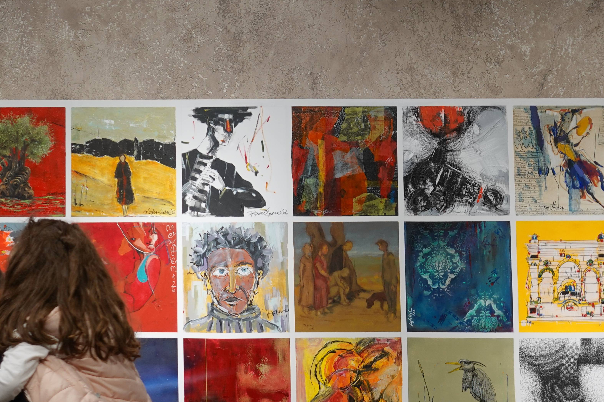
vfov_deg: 16.6
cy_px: 275
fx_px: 1376
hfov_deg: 24.8
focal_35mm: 82
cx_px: 271
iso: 125
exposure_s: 1/60
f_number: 2.8
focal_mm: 17.59
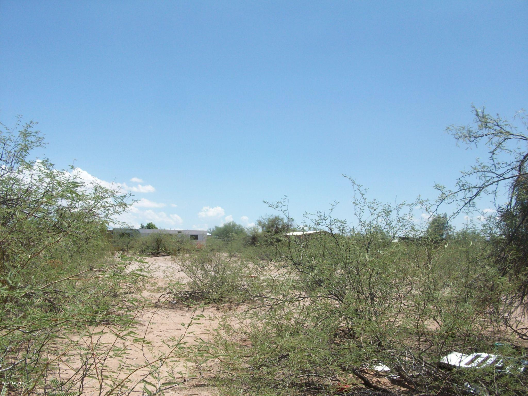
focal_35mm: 34
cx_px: 264
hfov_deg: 54.0
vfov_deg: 41.8
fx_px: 519
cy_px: 198
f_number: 5.5
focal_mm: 5.7
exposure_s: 1/360
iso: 64
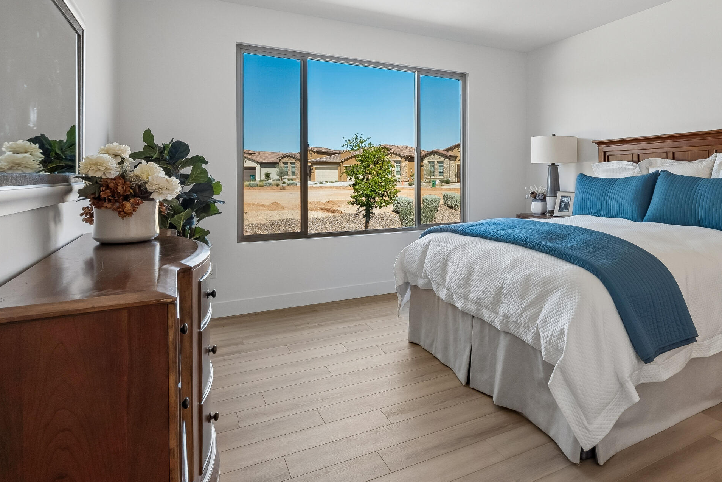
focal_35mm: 22
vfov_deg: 56.5
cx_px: 481
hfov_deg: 76.1
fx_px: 441
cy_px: 178
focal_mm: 14
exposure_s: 1/160
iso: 400
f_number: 8
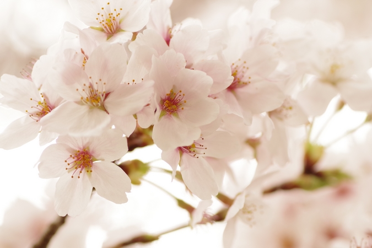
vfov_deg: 9.1
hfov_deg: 13.7
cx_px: 186
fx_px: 1550
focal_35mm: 150
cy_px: 124
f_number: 3.5
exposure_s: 1/160
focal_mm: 100
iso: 400
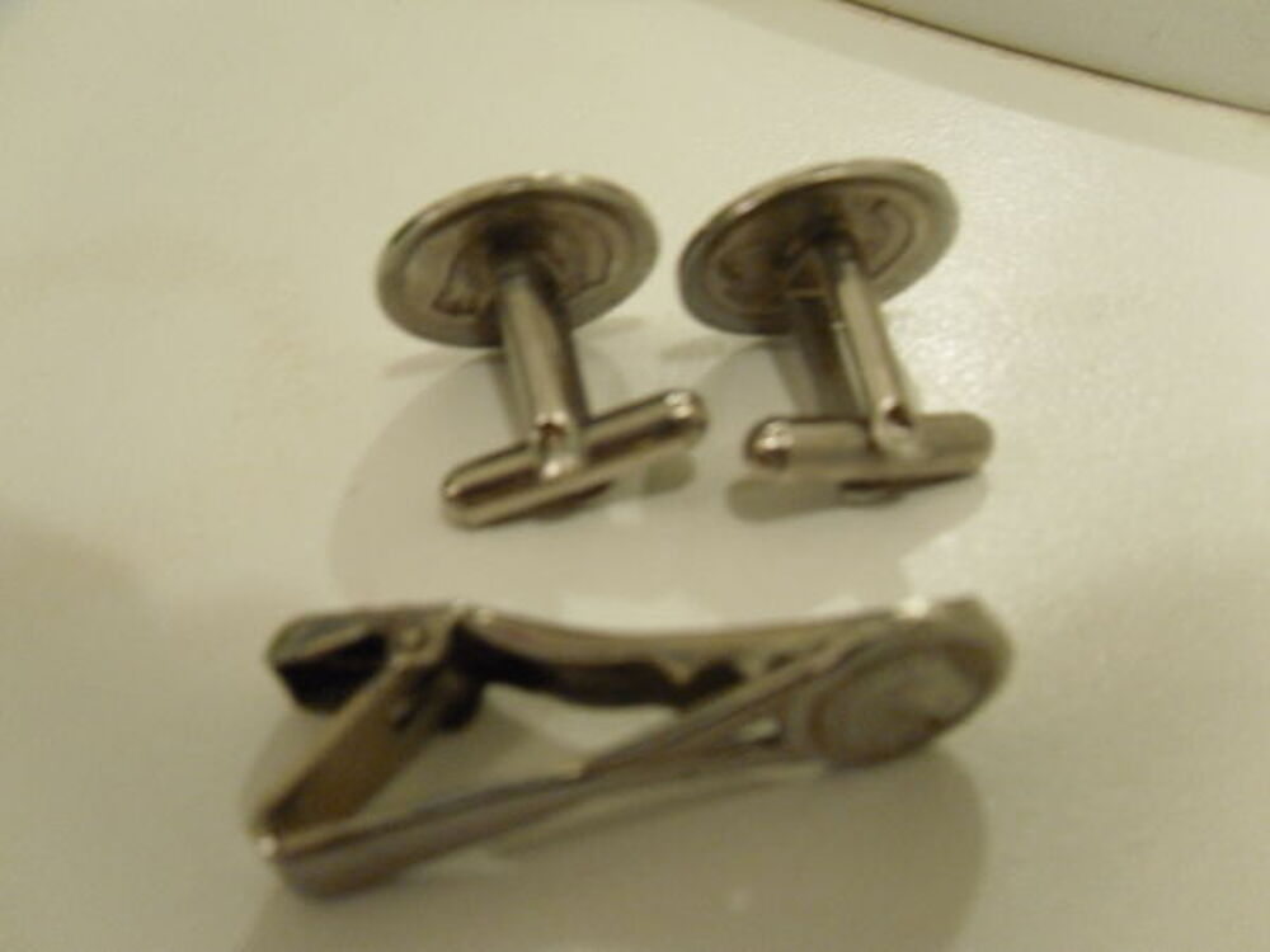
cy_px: 476
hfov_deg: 52.6
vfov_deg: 40.7
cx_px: 635
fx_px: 1284
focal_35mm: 35
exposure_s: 1/22
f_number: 3.5
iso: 400
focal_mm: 6.3
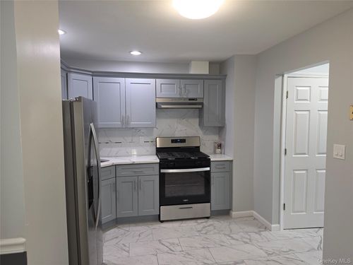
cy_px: 132
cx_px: 176
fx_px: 235
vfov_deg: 58.9
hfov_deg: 73.9
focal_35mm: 23
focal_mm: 6.5
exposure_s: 1/60
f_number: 1.4
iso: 80
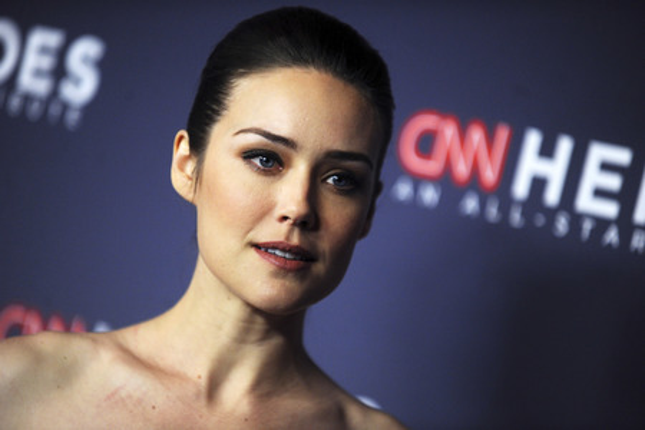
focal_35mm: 200
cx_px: 322
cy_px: 215
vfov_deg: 6.9
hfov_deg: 10.3
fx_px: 3583
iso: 1600
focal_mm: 200
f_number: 2.8
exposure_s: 1/200
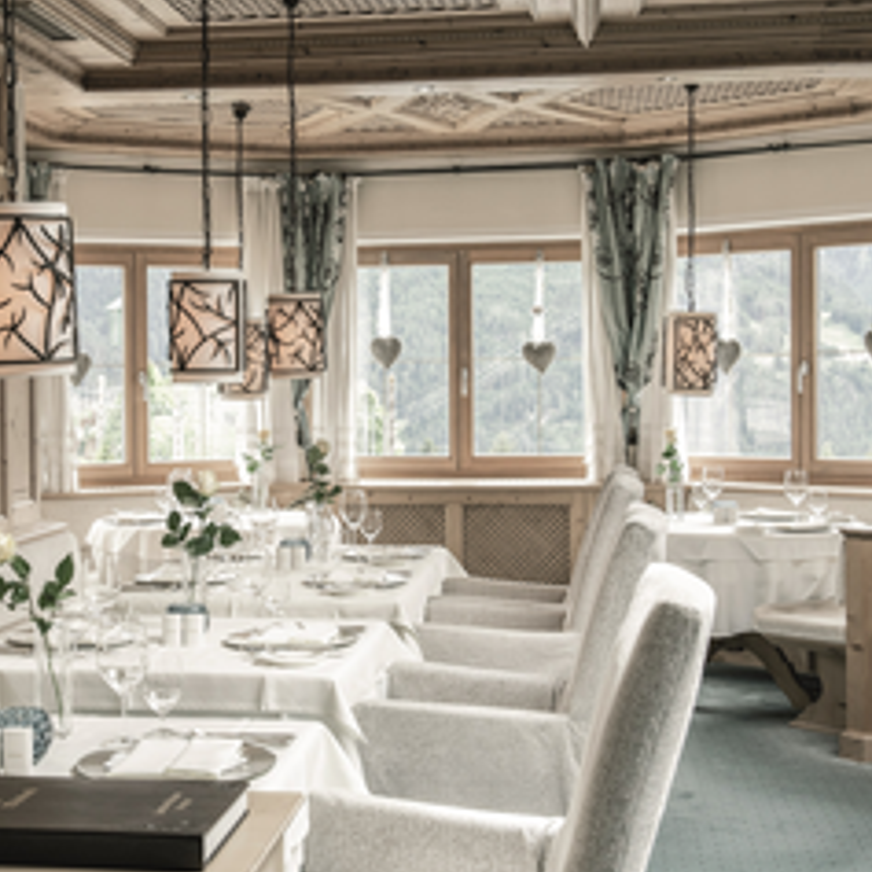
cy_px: 401
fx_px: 1767
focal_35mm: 62
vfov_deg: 27.7
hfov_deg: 27.5
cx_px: 272
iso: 250
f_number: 9
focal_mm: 36
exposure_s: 1/25
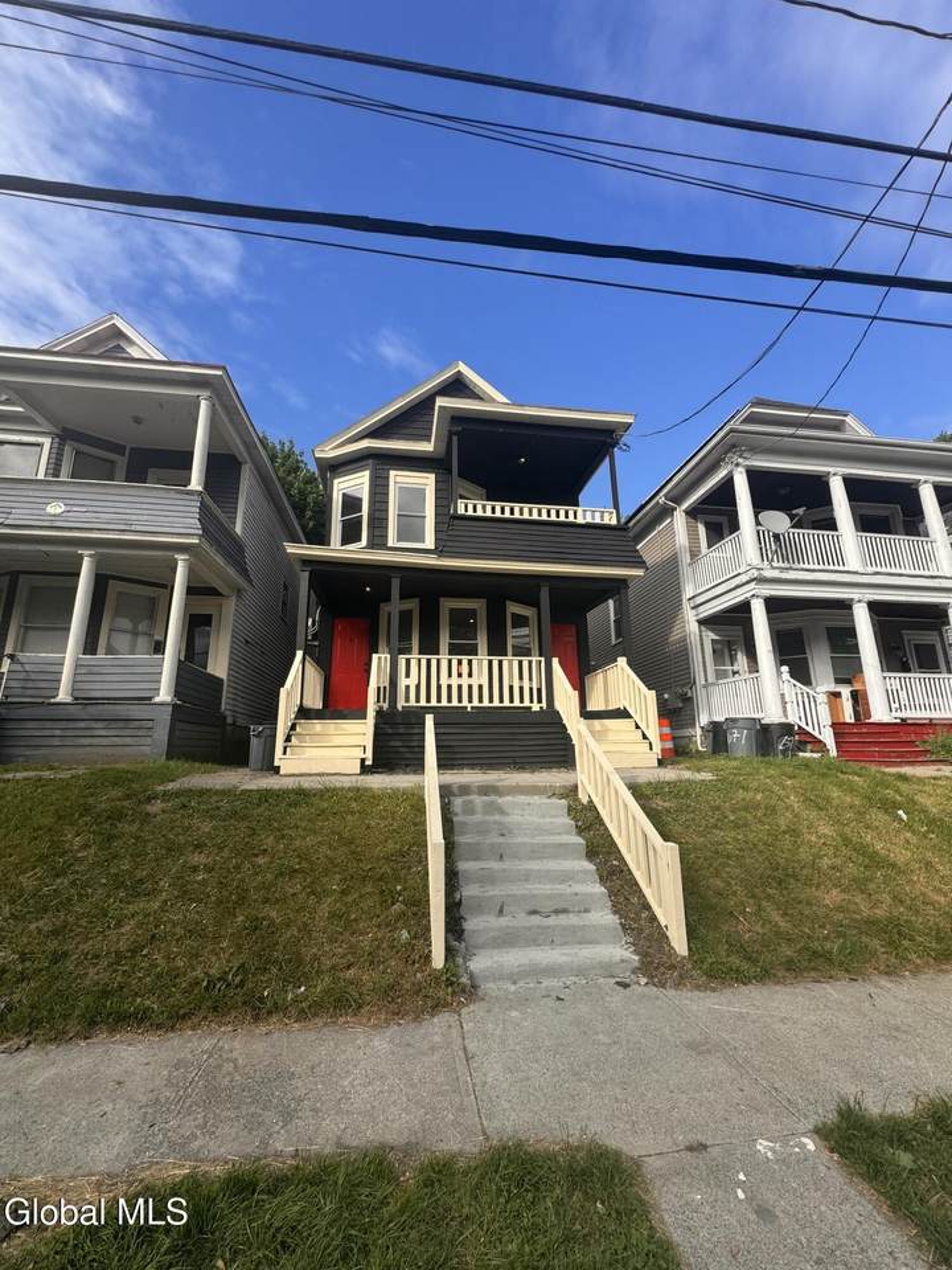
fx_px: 513
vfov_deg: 102.1
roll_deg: +0.7
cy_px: 635
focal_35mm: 14
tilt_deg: +13.8
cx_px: 476
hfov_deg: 85.7
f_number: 2.2
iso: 40
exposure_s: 1/944
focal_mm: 2.22
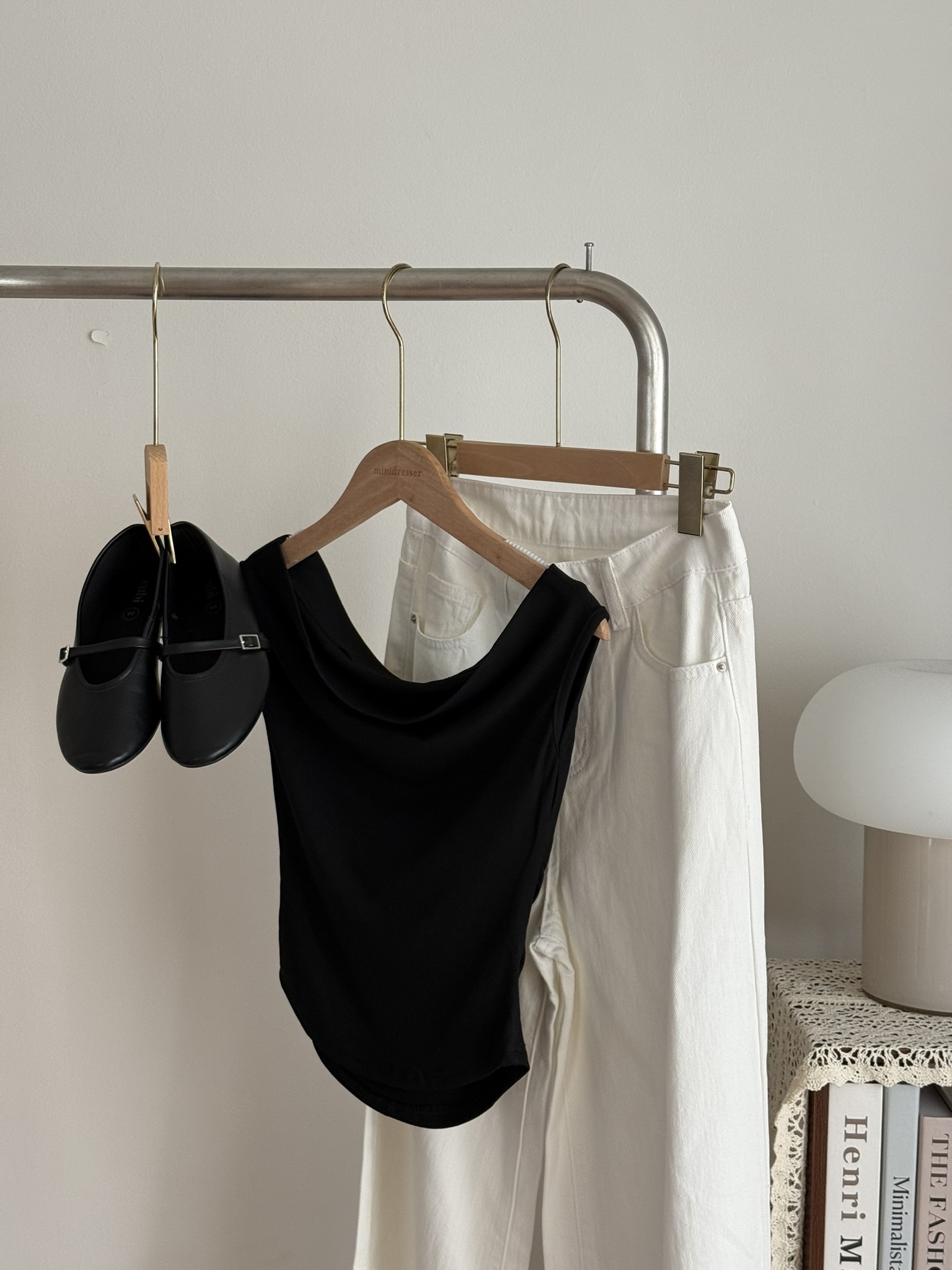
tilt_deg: -5.7
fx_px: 1760
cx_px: 476
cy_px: 635
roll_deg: -1.0
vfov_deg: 39.7
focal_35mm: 48
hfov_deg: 30.3
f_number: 1.78
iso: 100
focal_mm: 6.76
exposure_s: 1/60
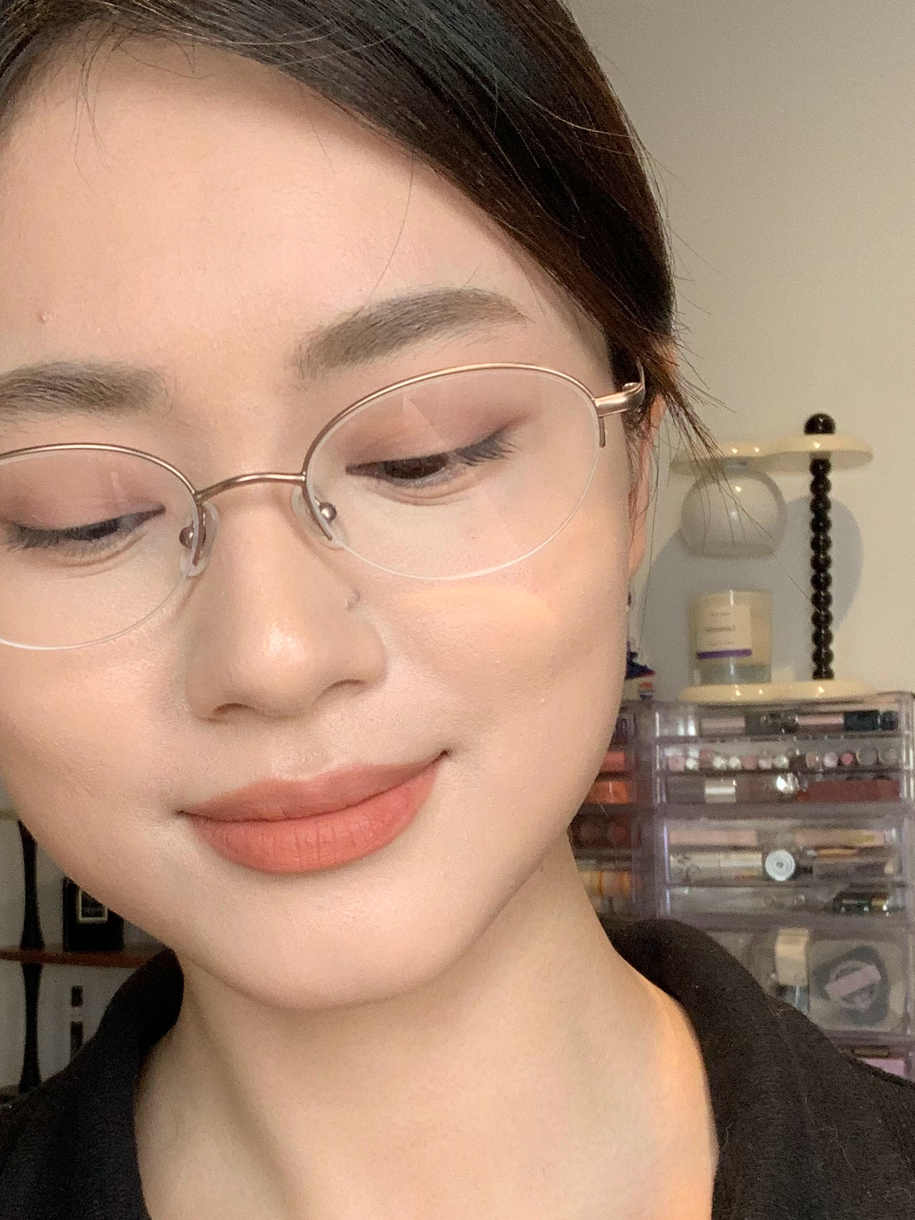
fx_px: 1798
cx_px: 273
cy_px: 716
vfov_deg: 37.4
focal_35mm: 51
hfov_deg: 28.3
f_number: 2.2
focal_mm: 2.87
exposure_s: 1/60
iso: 80
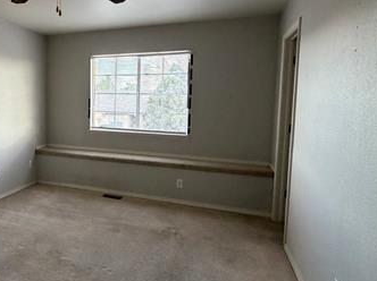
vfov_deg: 51.1
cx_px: 93
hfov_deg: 61.6
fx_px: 294
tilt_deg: -5.5
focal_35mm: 27
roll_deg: +0.5
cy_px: 125
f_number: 2.2
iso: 320
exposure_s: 1/101
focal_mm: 2.22
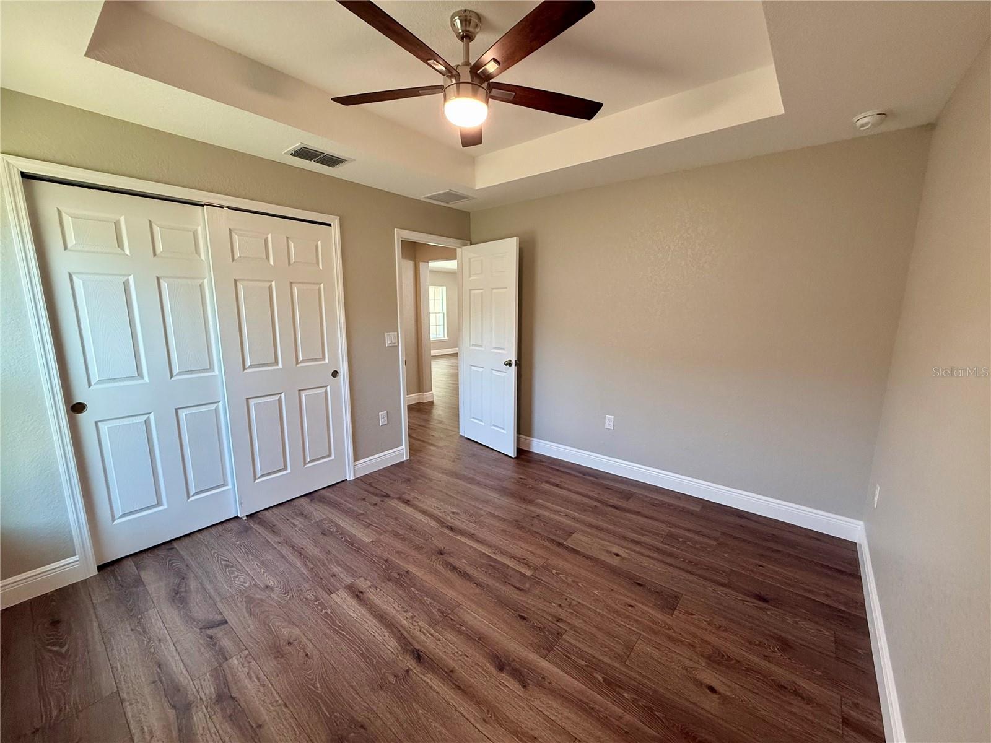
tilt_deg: -9.8
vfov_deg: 85.7
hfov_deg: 102.1
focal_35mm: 14
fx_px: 401
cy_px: 372
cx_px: 496
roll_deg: -0.1
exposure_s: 1/120
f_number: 2.2
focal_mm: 2.22
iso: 200
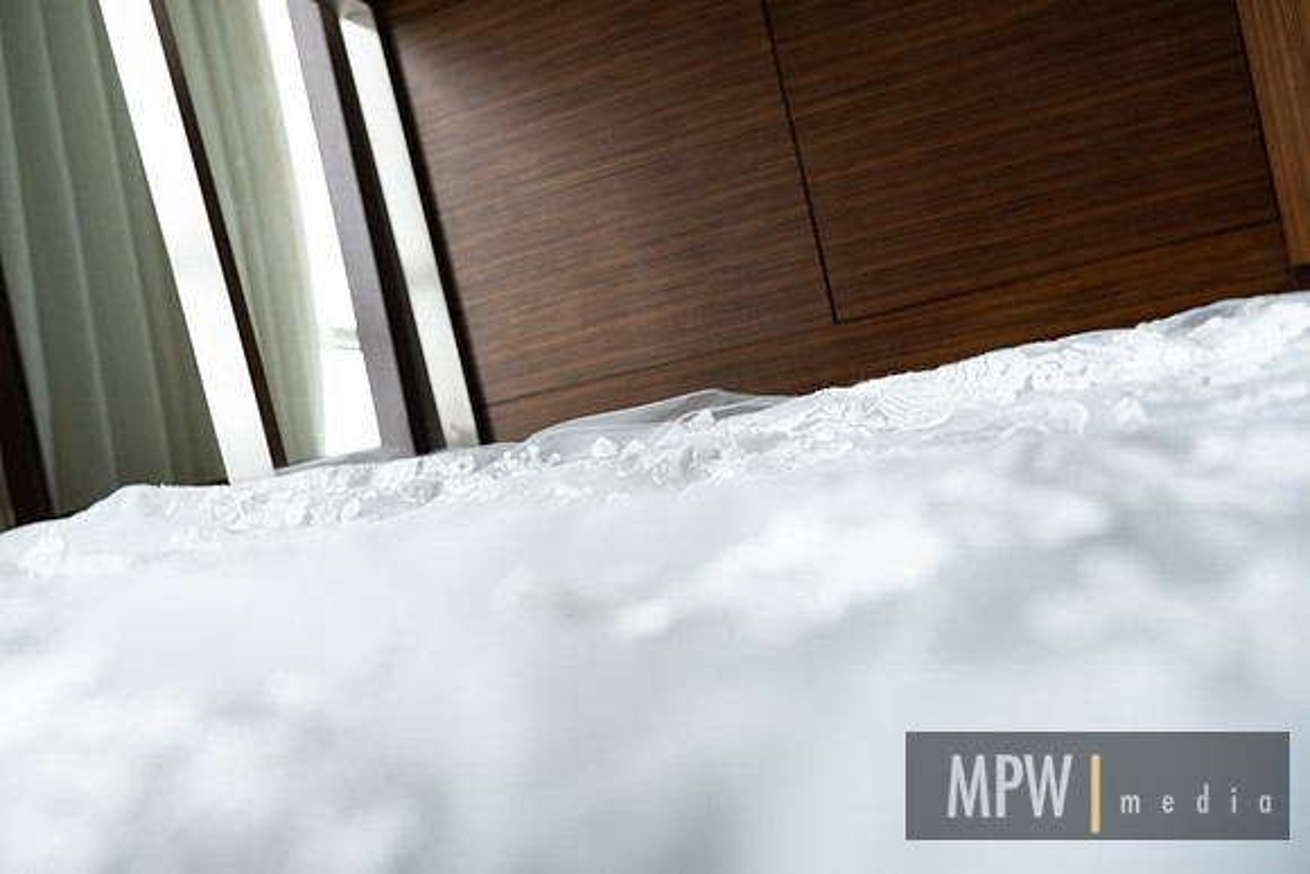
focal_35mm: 24
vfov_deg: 53.2
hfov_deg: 73.7
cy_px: 437
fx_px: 873
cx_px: 655
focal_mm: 16
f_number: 2.8
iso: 320
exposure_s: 1/125
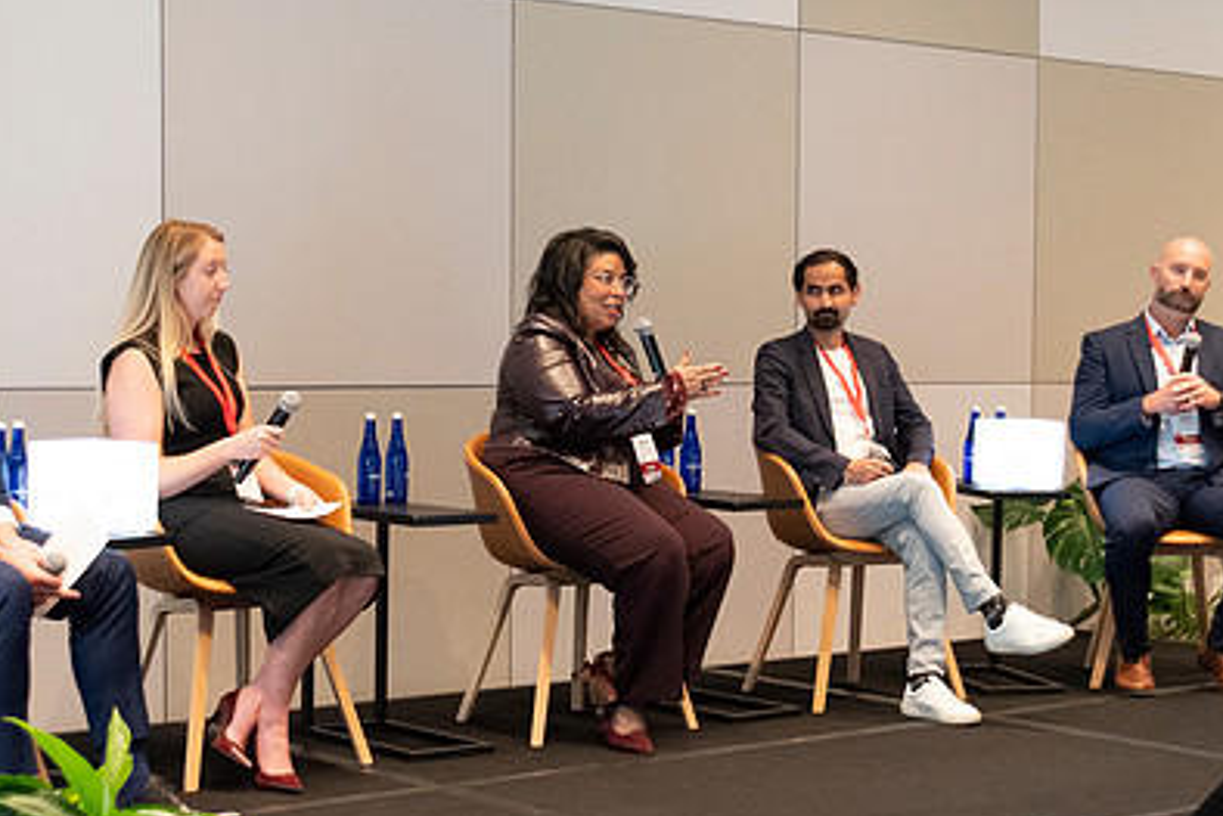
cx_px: 565
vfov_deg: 20.0
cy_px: 495
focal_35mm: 68
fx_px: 2311
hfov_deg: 29.6
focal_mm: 30
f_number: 4.2
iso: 3200
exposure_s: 1/80
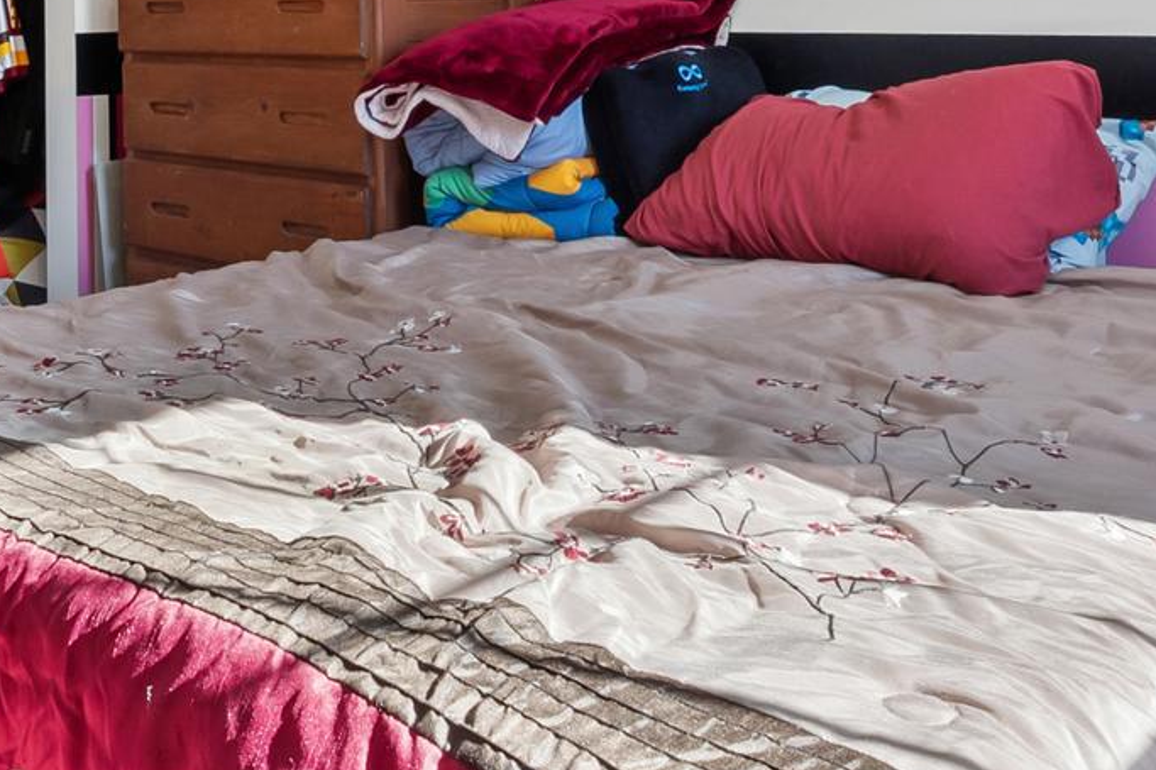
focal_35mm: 45
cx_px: 278
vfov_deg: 28.0
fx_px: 1445
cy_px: -8
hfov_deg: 42.2
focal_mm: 10
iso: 640
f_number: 8
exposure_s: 1/20
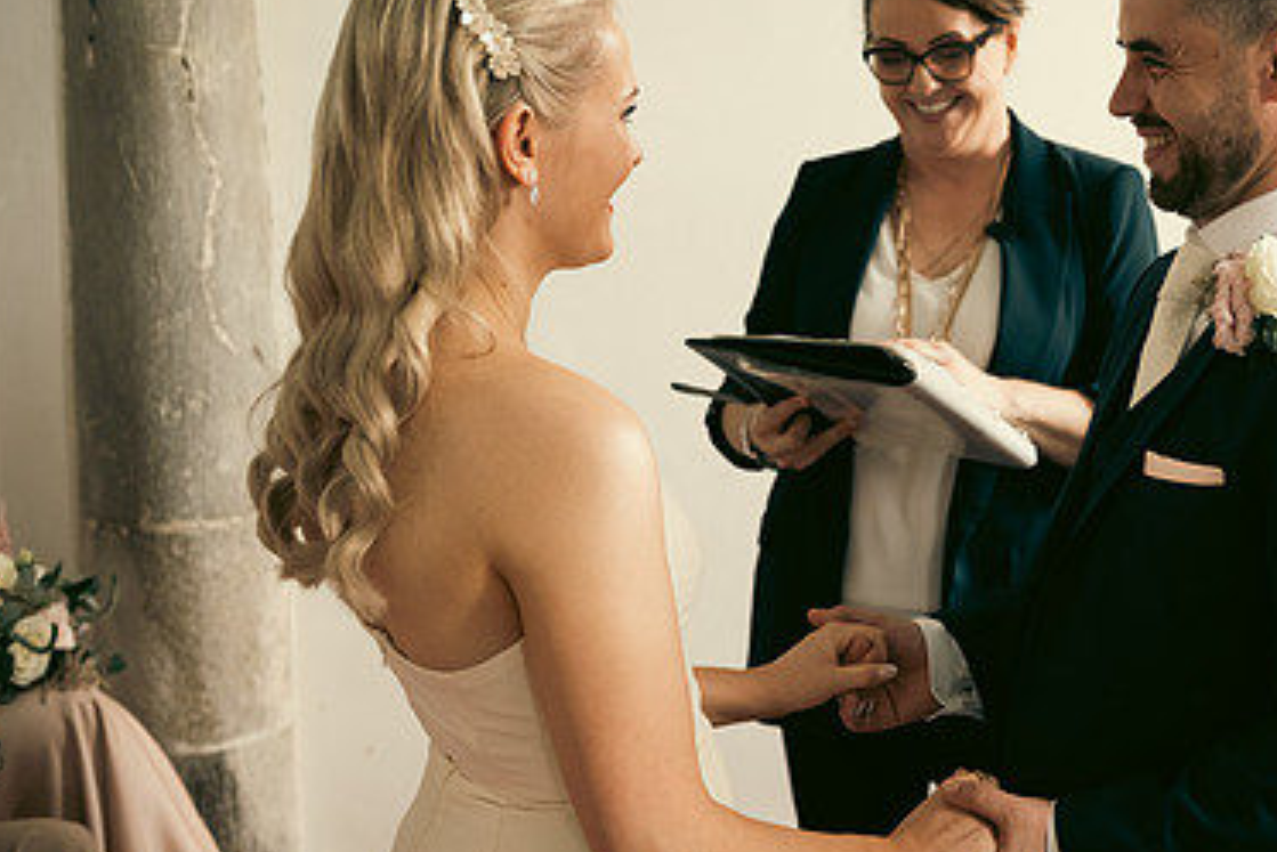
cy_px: 334
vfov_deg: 24.2
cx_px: 918
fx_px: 1987
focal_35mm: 56
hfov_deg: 35.0
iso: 800
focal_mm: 36
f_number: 3.5
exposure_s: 1/160
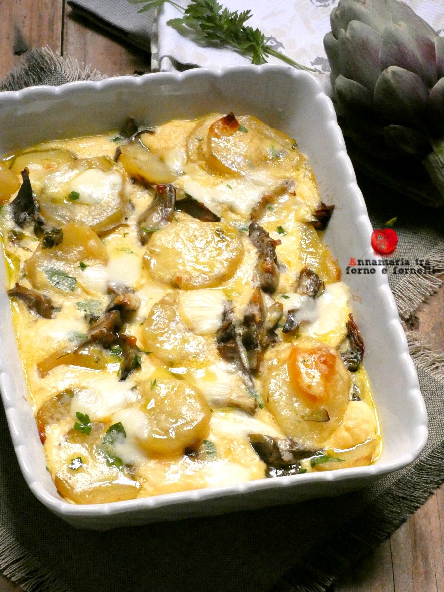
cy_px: 296
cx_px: 222
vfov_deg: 12.8
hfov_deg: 9.6
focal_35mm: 154
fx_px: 2634
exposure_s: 1/60
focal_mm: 27.5
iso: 1600
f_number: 5.6
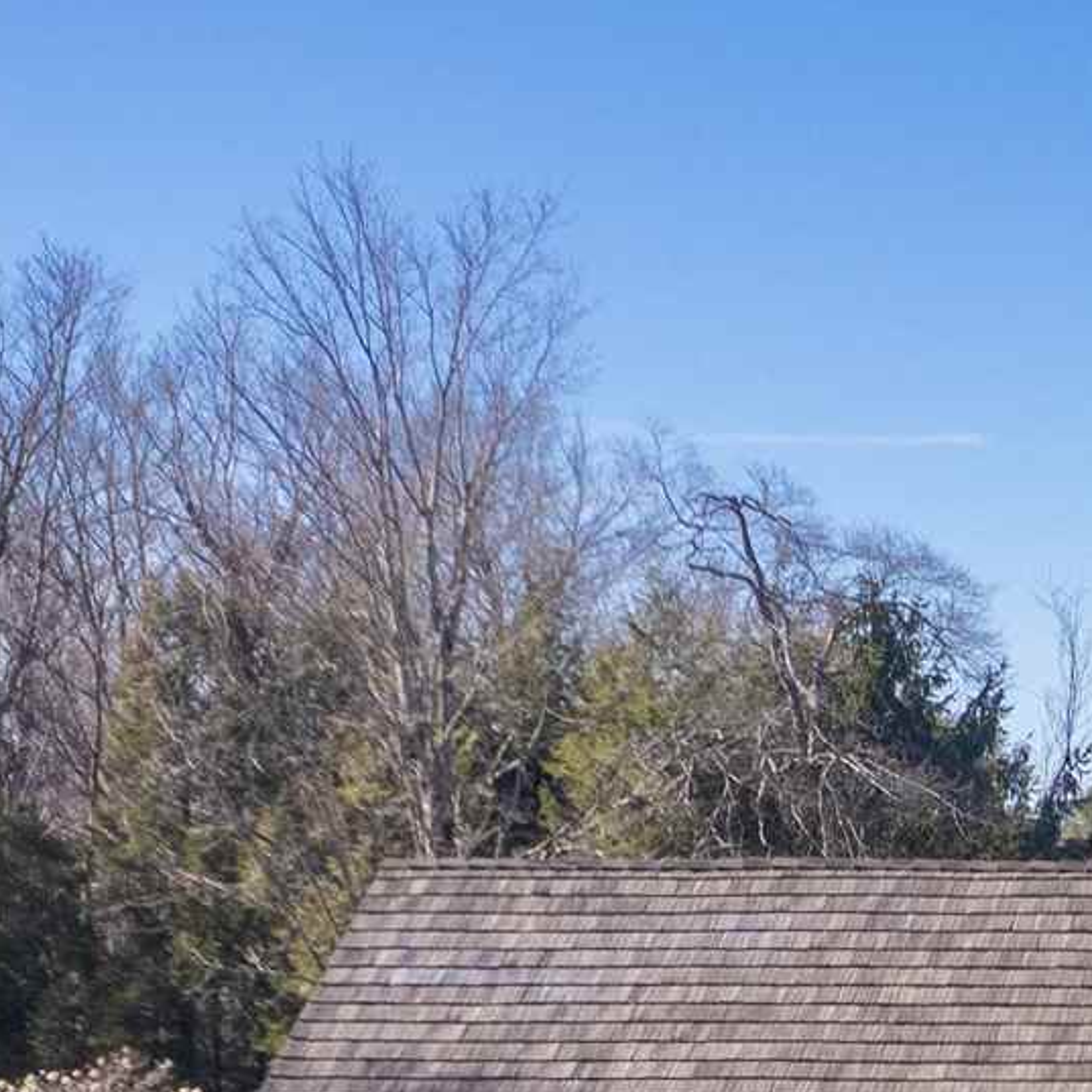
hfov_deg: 15.1
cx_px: 1637
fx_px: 3819
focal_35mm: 107
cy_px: 1651
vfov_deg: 15.1
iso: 110
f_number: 2.8
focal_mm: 8.38
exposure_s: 1/125
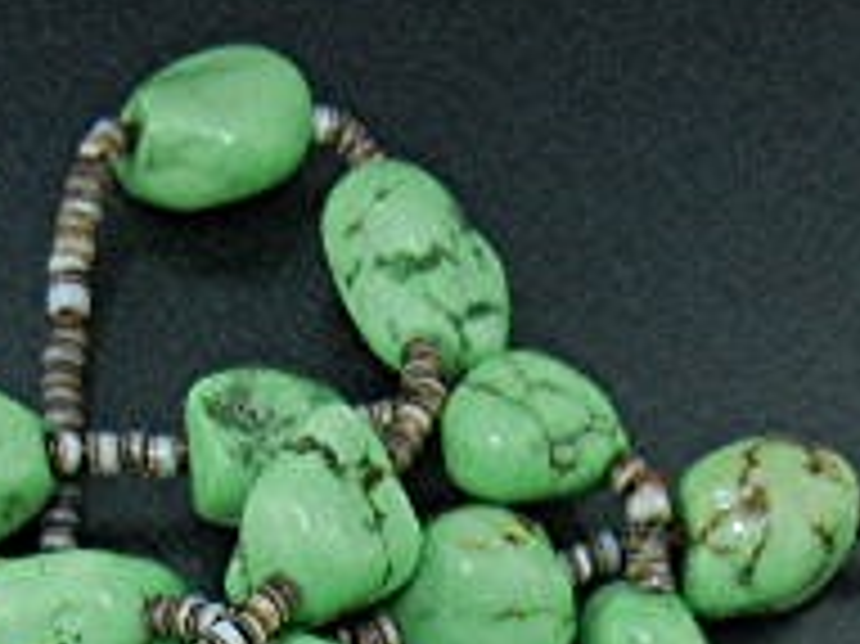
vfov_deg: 12.2
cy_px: 1054
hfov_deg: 17.3
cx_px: 369
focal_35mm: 114
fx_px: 2830
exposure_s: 1/32
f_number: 3.6
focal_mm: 6.2
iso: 200
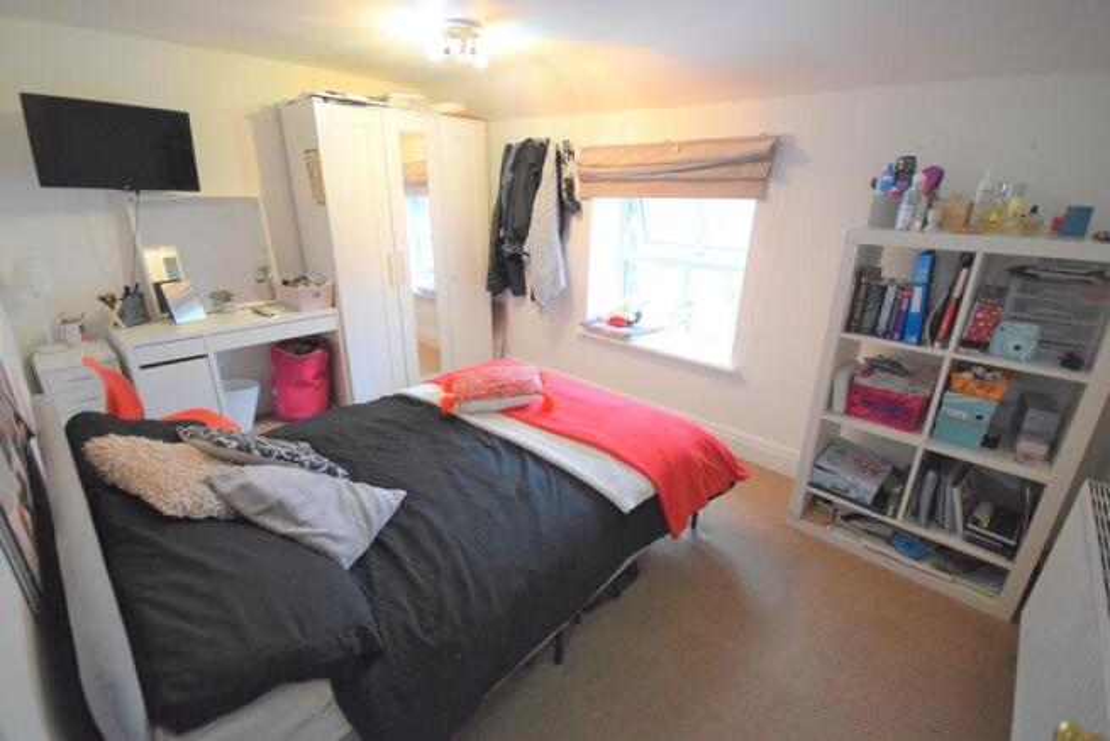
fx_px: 463
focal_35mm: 15
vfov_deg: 77.4
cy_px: 370
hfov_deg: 100.4
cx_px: 555
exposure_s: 1/60
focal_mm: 10
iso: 3200
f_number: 4
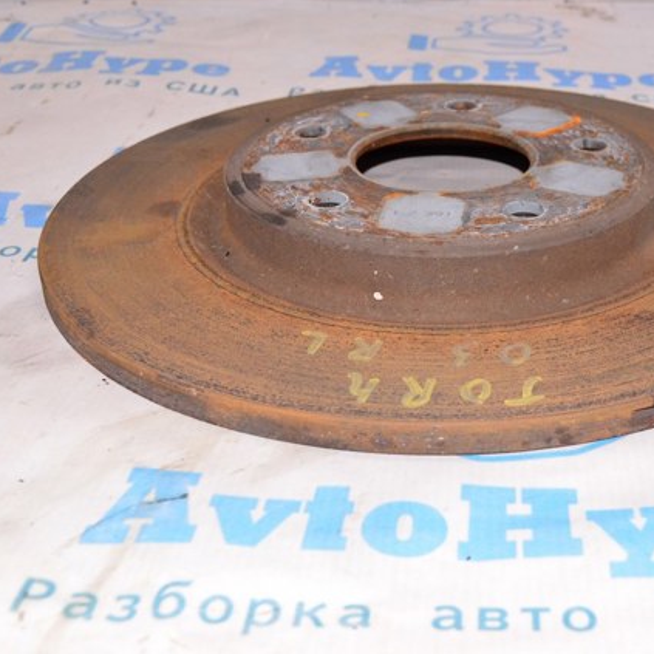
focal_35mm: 54
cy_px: 327
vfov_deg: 31.6
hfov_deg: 31.3
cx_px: 456
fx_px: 1154
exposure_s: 1/160
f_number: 8
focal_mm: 28
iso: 1600
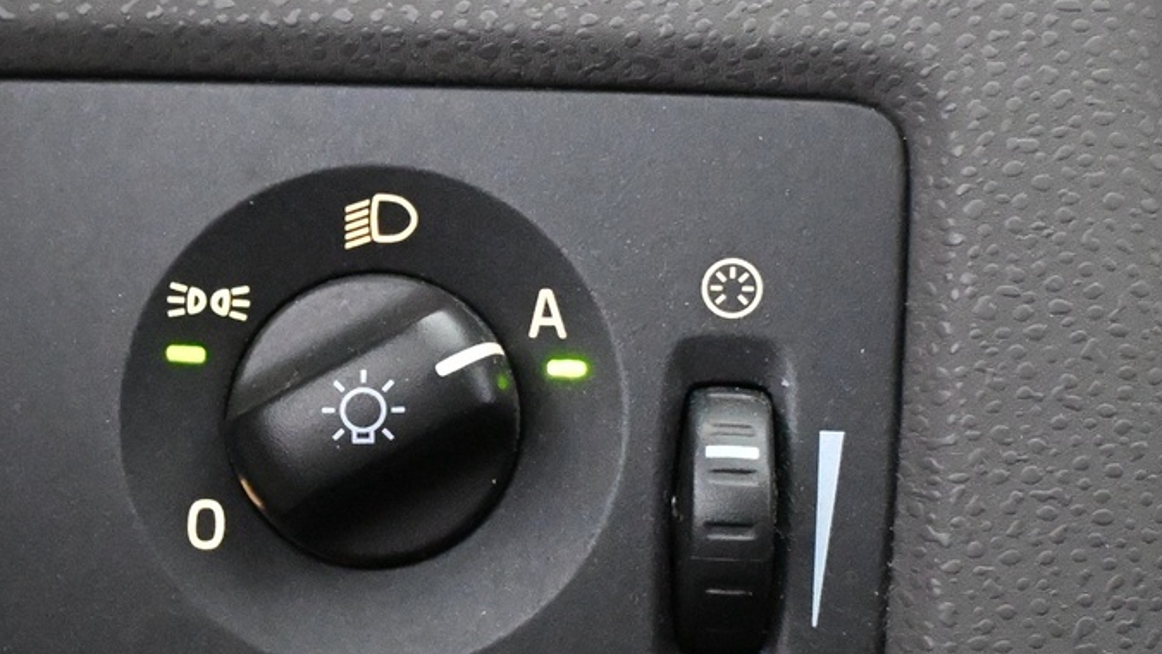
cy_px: 403
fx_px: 2558
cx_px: 267
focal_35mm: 83
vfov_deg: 14.6
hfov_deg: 25.2
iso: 12800
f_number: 4
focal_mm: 22
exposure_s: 1/60
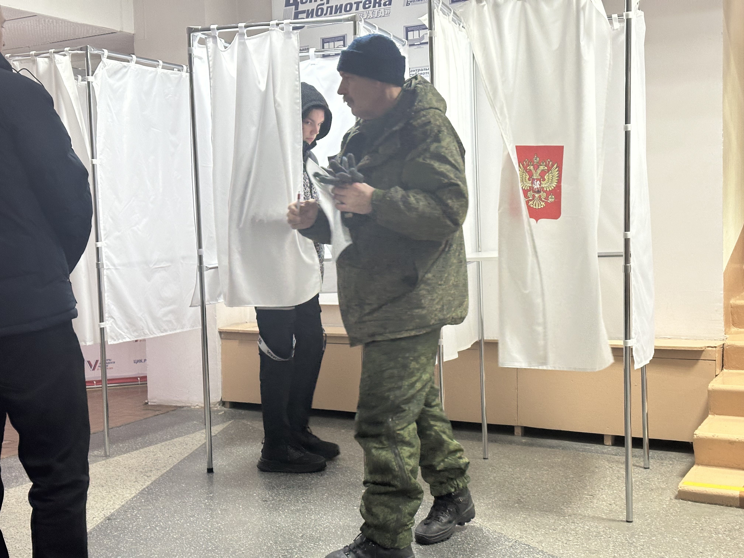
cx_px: 372
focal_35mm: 48
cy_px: 279
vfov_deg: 30.3
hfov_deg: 39.7
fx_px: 1032
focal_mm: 6.86
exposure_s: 1/50
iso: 160
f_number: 1.78
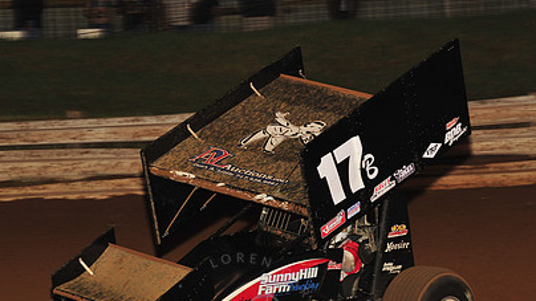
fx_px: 2884
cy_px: 211
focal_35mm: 203
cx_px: 240
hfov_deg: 10.6
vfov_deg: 6.0
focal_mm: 135
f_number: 7.1
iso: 1000
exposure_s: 1/320
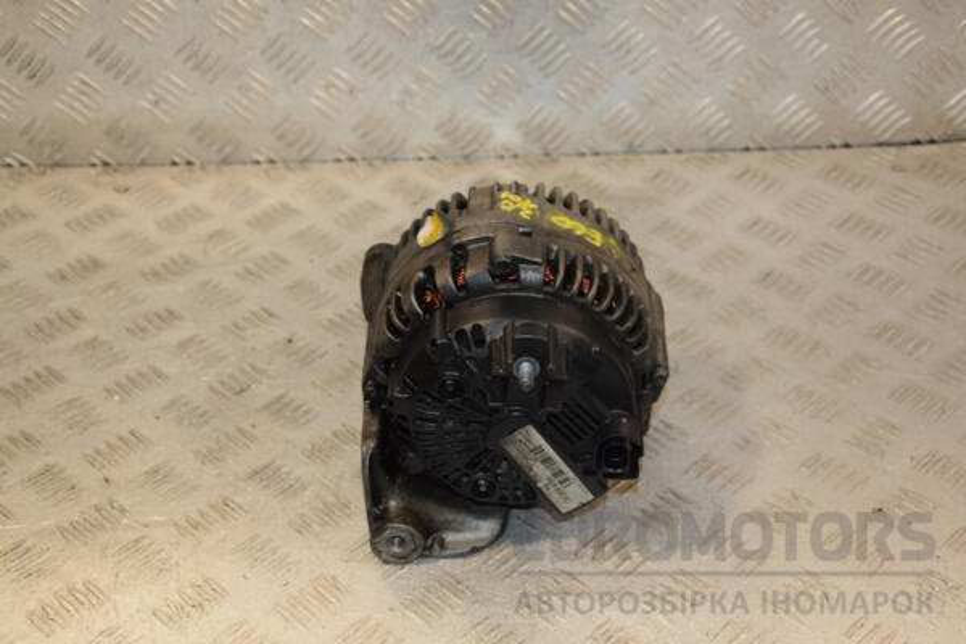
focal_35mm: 57
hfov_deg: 35.1
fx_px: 1529
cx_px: 483
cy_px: 322
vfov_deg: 23.8
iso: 800
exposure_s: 1/200
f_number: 5.6
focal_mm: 38
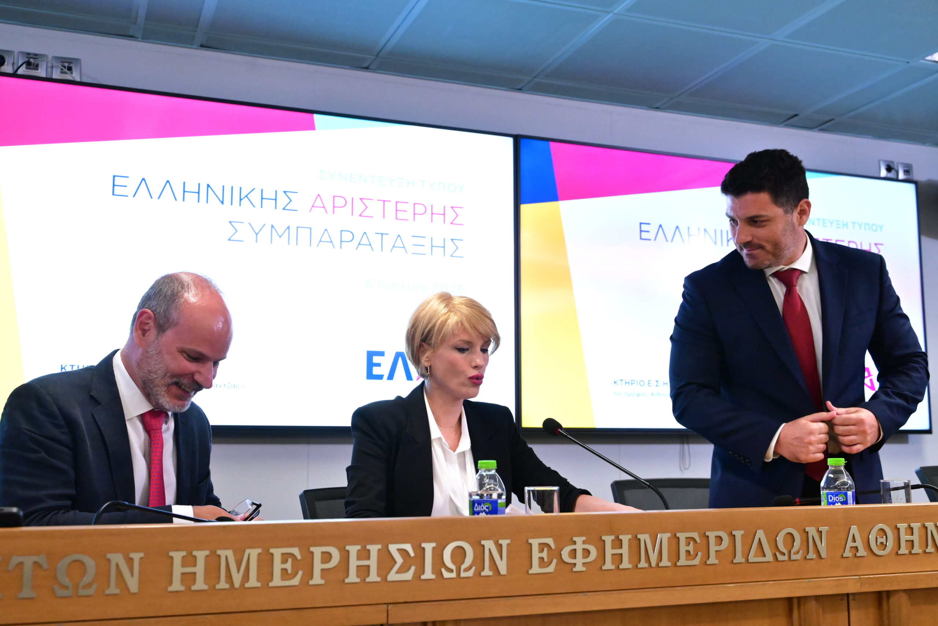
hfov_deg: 49.6
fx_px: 1016
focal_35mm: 39
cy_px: 313
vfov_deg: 34.2
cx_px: 469
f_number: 4.5
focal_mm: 39
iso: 8000
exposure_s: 1/250
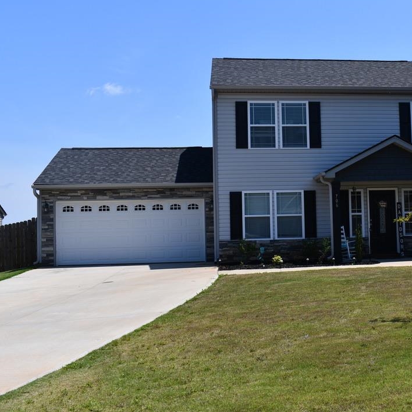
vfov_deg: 39.2
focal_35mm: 43
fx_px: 579
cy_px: 206
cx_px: 311
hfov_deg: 38.1
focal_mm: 22
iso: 100
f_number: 9
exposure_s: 1/320
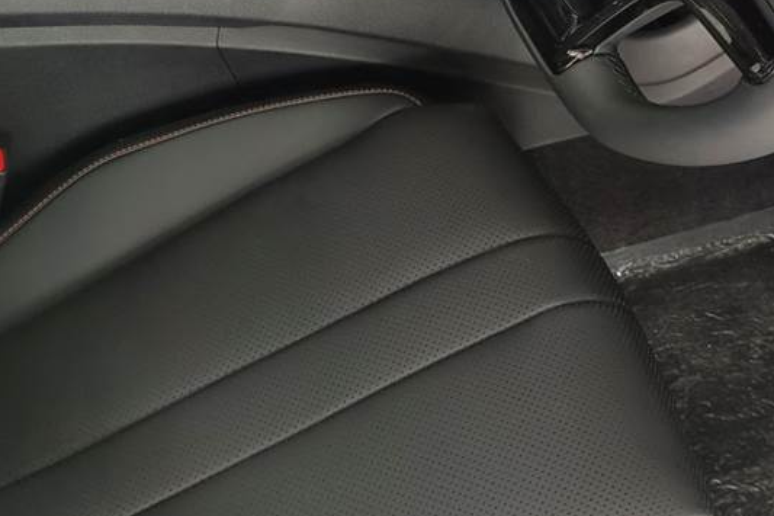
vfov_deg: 21.7
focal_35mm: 58
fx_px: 1247
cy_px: -94
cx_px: 441
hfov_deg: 34.4
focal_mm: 4.84
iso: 1372
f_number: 1.79
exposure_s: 1/33.3
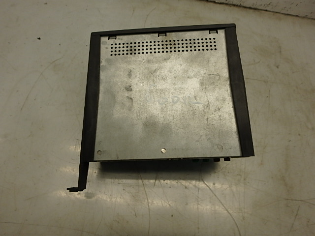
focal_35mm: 21
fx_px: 191
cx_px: 158
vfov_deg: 63.4
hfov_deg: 79.0
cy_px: 118
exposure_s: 1/80
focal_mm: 3.7
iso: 125
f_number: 3.5
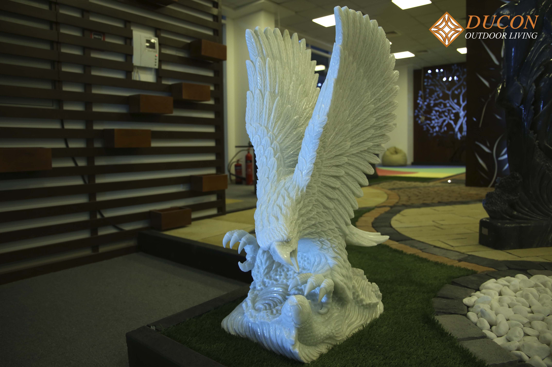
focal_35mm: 60
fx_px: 919
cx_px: 276
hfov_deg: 33.4
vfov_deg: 22.6
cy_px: 184
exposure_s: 1/400
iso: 400
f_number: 10
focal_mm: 40
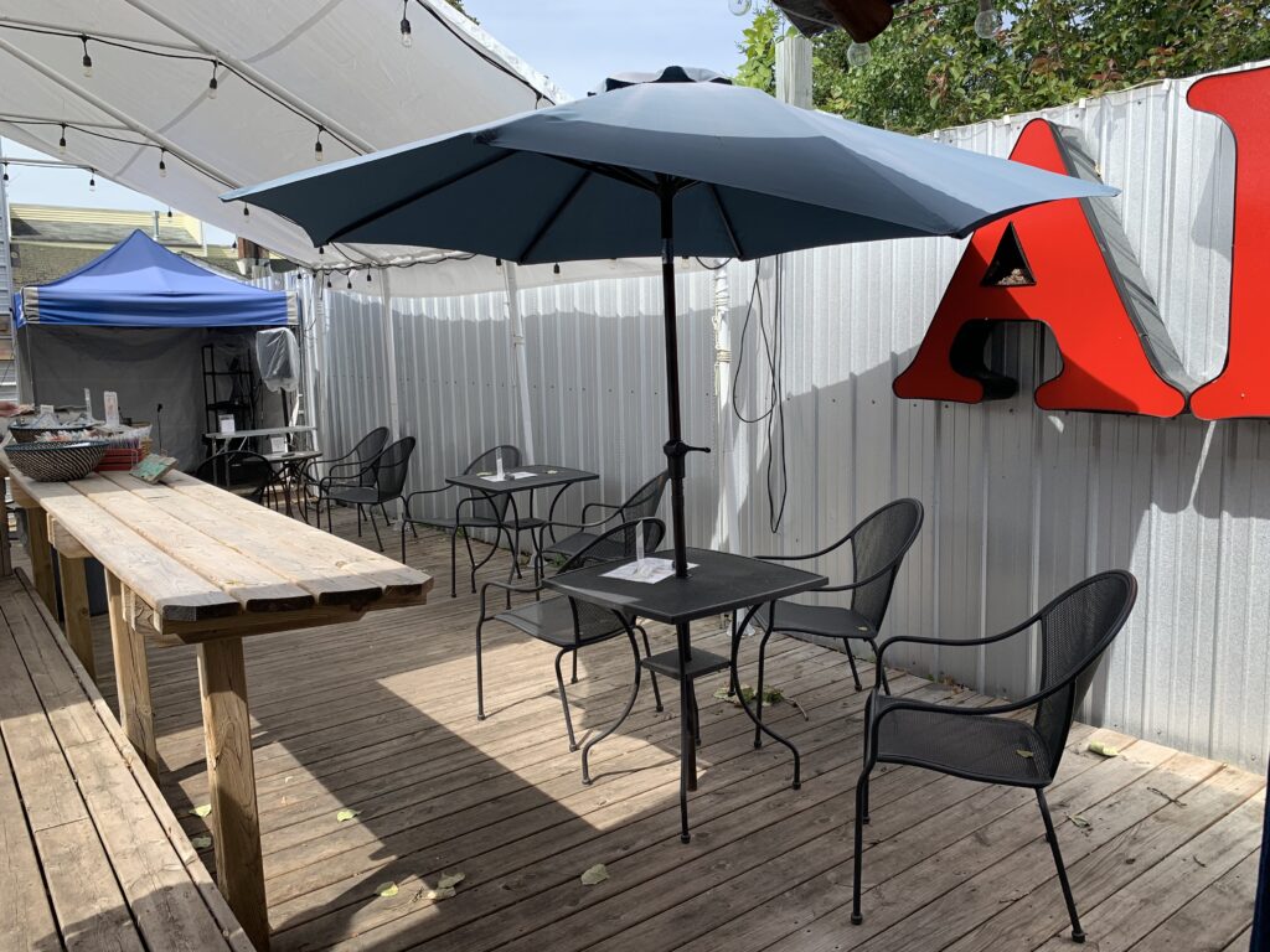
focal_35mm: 26
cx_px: 635
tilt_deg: -5.1
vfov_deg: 53.1
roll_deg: +1.2
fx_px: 954
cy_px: 476
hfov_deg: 67.3
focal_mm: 4.25
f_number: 1.8
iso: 25
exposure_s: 1/1220
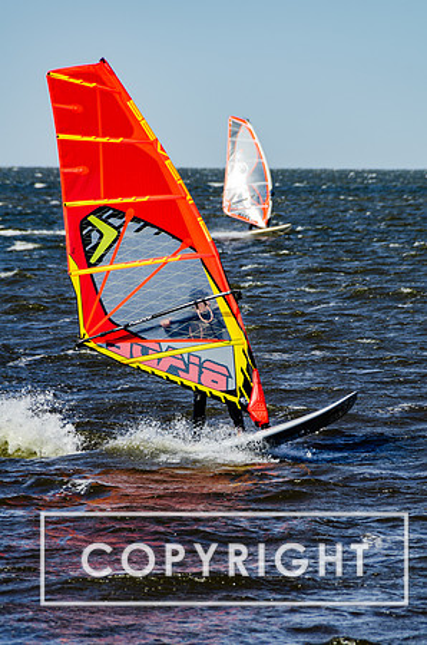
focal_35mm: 300
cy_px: 322
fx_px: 5362
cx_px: 214
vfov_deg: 6.9
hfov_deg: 4.6
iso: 100
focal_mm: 200
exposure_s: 1/350
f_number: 8
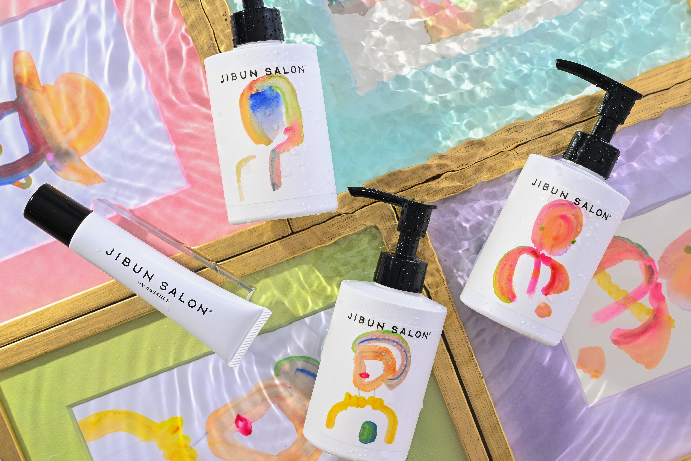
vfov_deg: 23.8
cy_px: 211
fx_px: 1094
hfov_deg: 35.0
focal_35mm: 57
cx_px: 358
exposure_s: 1/160
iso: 320
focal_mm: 42
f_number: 10
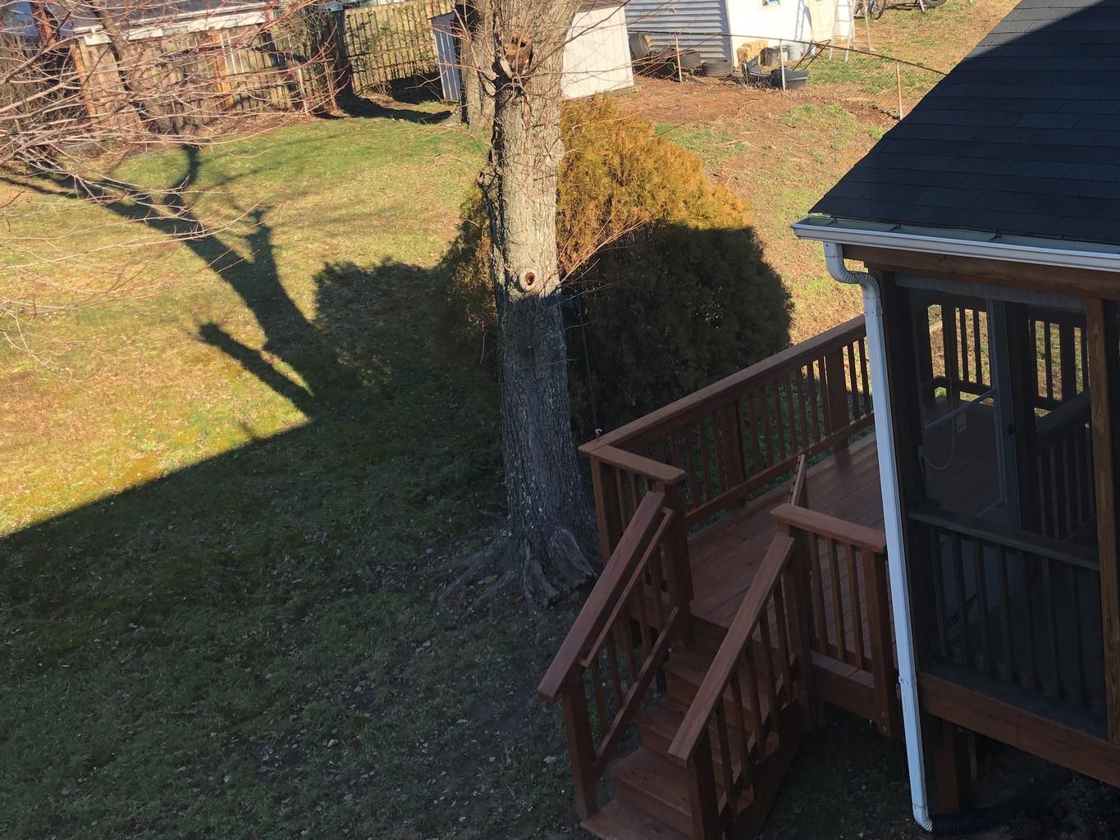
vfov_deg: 34.0
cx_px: 776
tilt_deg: -16.4
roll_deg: +6.6
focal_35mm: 42
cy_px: 280
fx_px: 1359
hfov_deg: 43.9
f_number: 1.8
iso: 20
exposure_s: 1/571
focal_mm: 4
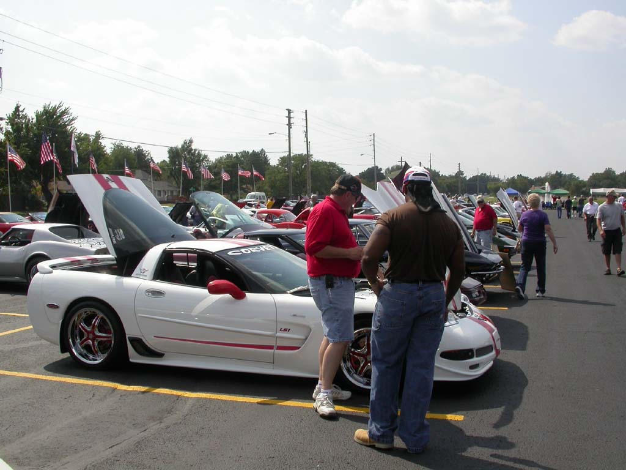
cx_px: 313
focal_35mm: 38
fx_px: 687
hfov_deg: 49.0
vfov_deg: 37.7
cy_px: 235
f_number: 7.5
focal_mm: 7.85
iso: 100
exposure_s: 1/420
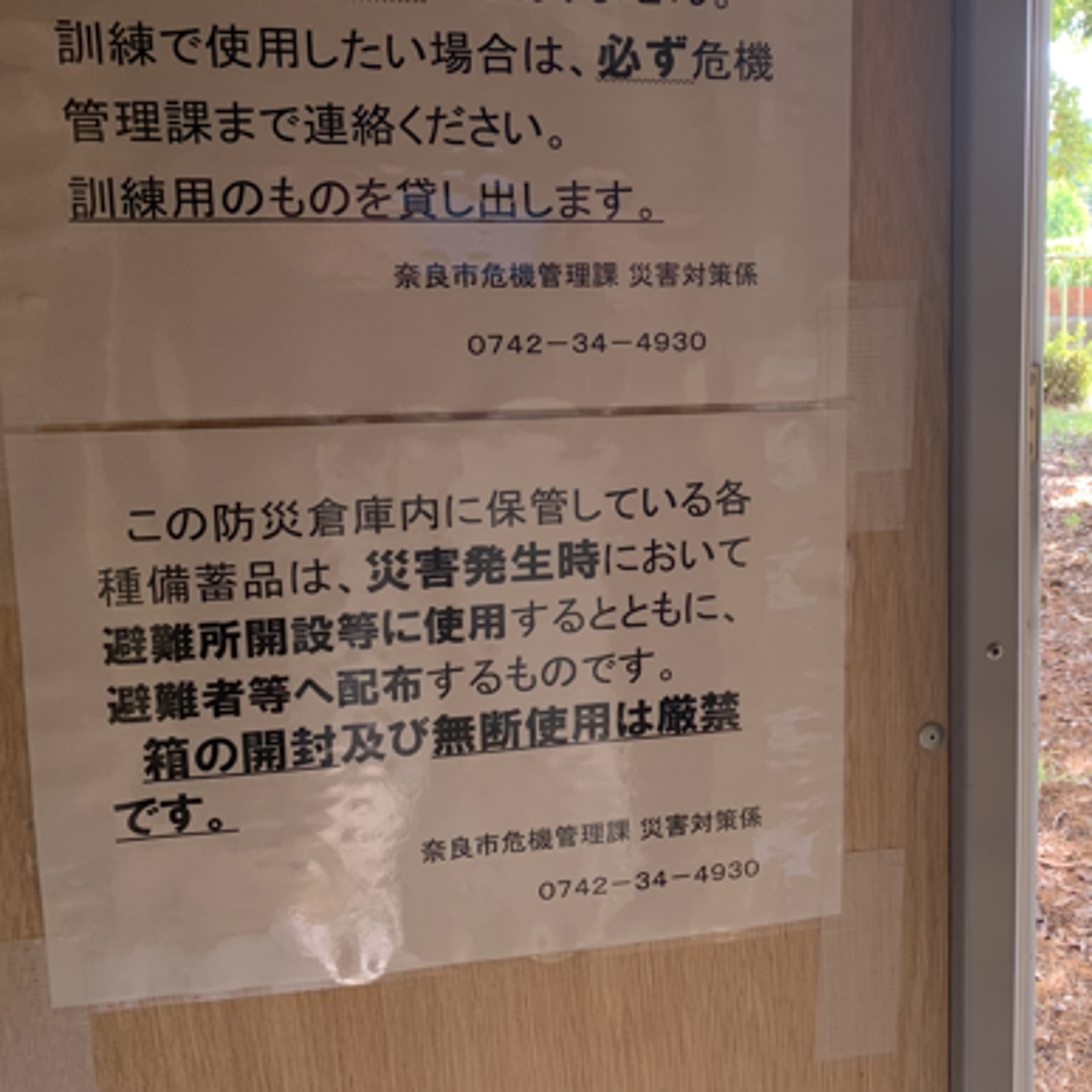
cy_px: 437
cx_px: 768
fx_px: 1356
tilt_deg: -10.8
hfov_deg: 43.0
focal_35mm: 38
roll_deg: +1.6
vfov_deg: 43.6
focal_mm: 4.25
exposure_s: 1/121
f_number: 1.8
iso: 80
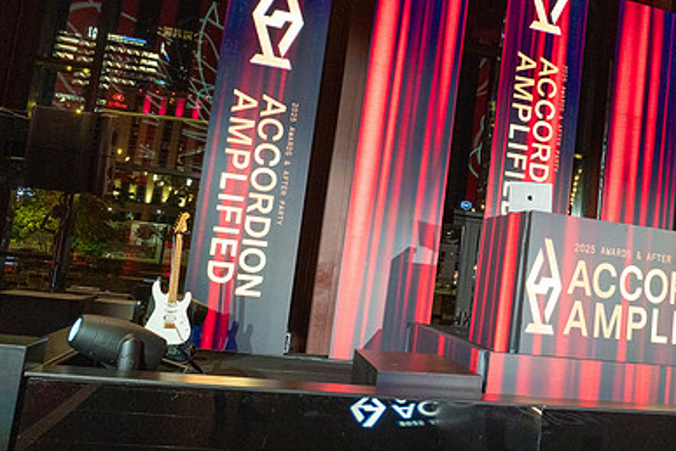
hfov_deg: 51.5
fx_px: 676
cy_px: 211
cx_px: 480
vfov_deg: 36.9
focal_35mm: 36
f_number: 5.6
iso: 3200
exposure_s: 1/60
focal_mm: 24
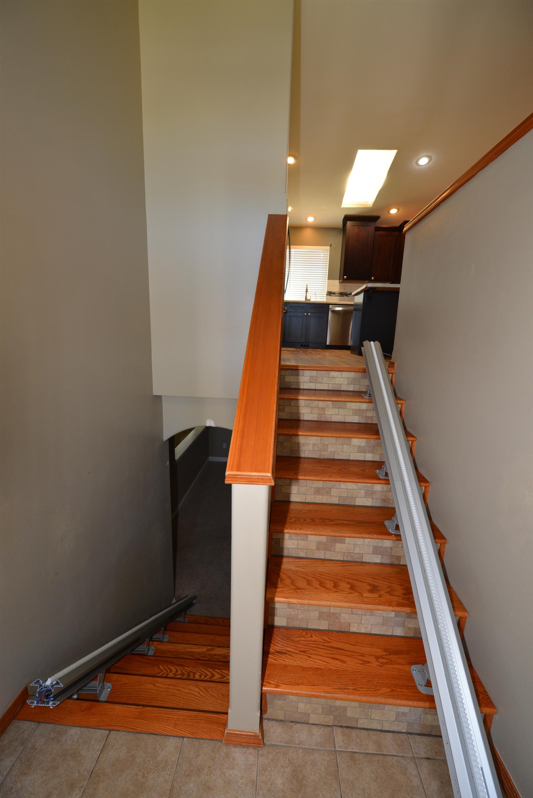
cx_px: 266
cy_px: 399
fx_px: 311
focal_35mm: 14
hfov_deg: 81.3
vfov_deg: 104.2
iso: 360
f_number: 4
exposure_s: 1/60
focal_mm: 14
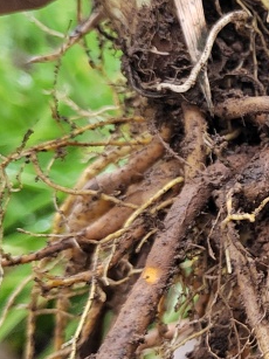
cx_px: 391
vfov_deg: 24.4
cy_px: 182
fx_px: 829
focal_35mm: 80
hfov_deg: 16.9
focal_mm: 5.52
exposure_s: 1/100
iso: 453
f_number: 1.9
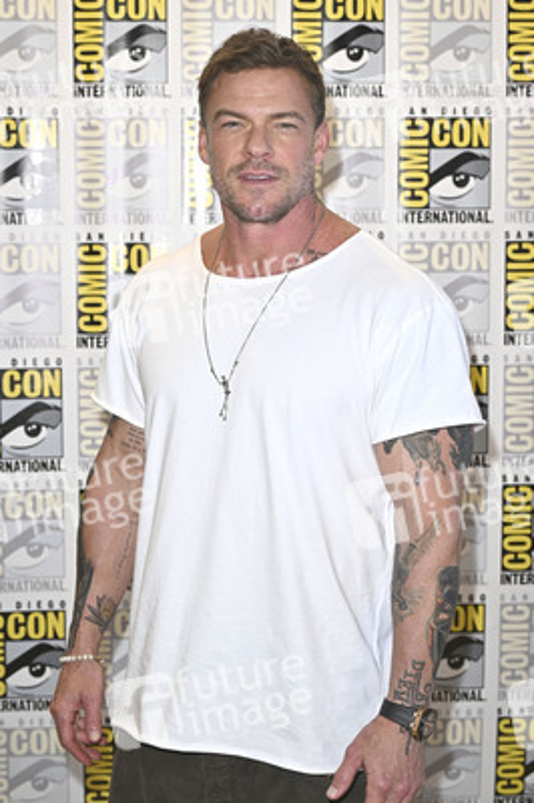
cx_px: 267
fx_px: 1493
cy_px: 402
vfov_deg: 30.1
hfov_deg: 20.3
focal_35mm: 67
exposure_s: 1/250
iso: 2000
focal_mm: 67
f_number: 6.3
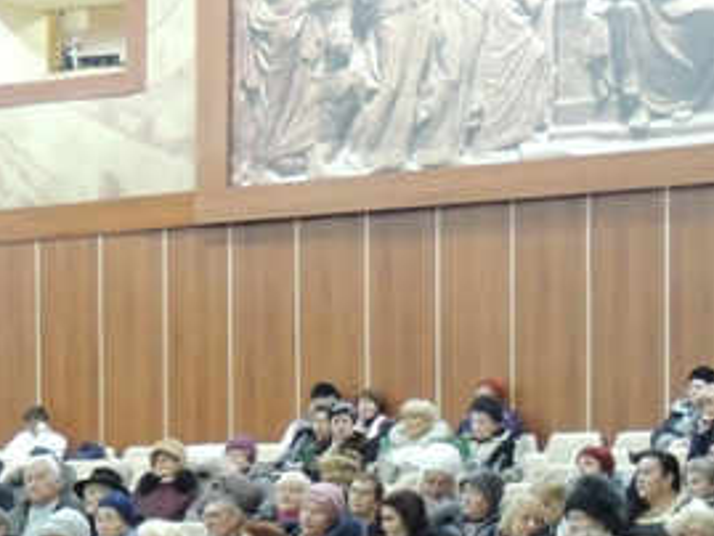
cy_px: 706
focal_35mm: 128
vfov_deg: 11.3
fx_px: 2641
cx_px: -8
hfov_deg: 15.1
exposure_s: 1/6
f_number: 3.4
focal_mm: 7.6
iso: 800
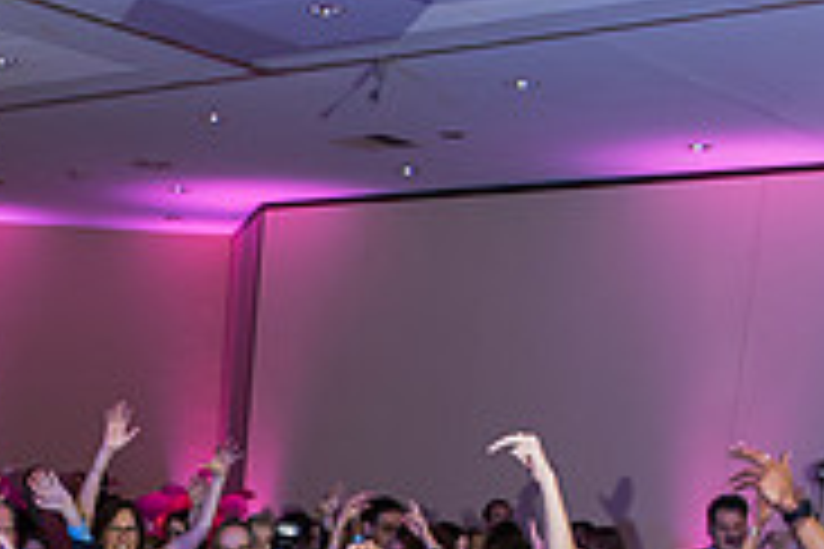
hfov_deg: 25.8
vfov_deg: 16.3
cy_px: 844
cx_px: 86
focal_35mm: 76
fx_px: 1739
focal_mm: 24
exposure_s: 1/100
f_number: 4
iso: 1250
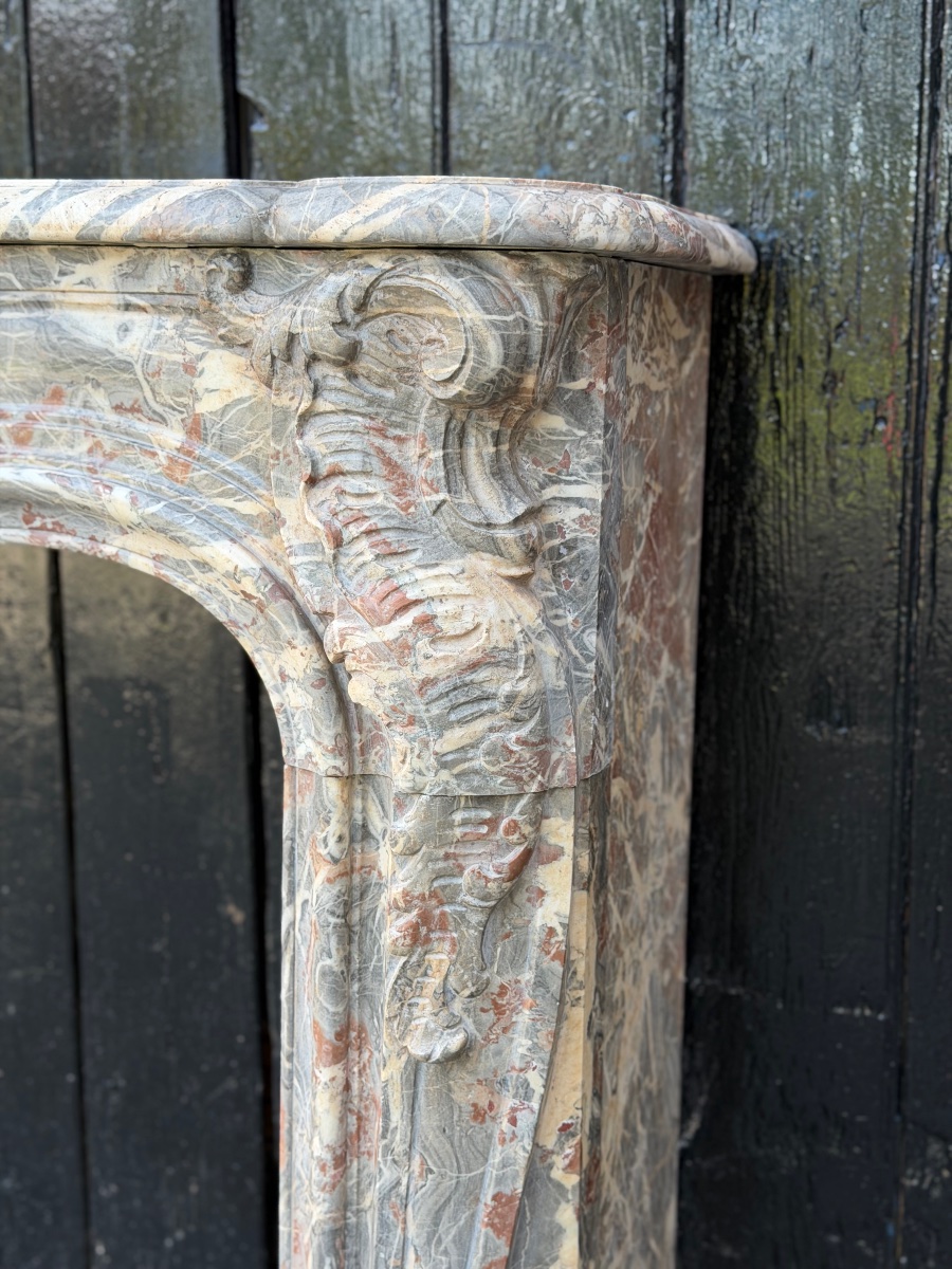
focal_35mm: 48
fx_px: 1760
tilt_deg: -10.5
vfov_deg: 39.7
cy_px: 634
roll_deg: -0.9
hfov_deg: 30.3
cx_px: 476
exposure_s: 1/123
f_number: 1.78
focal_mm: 6.76
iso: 50
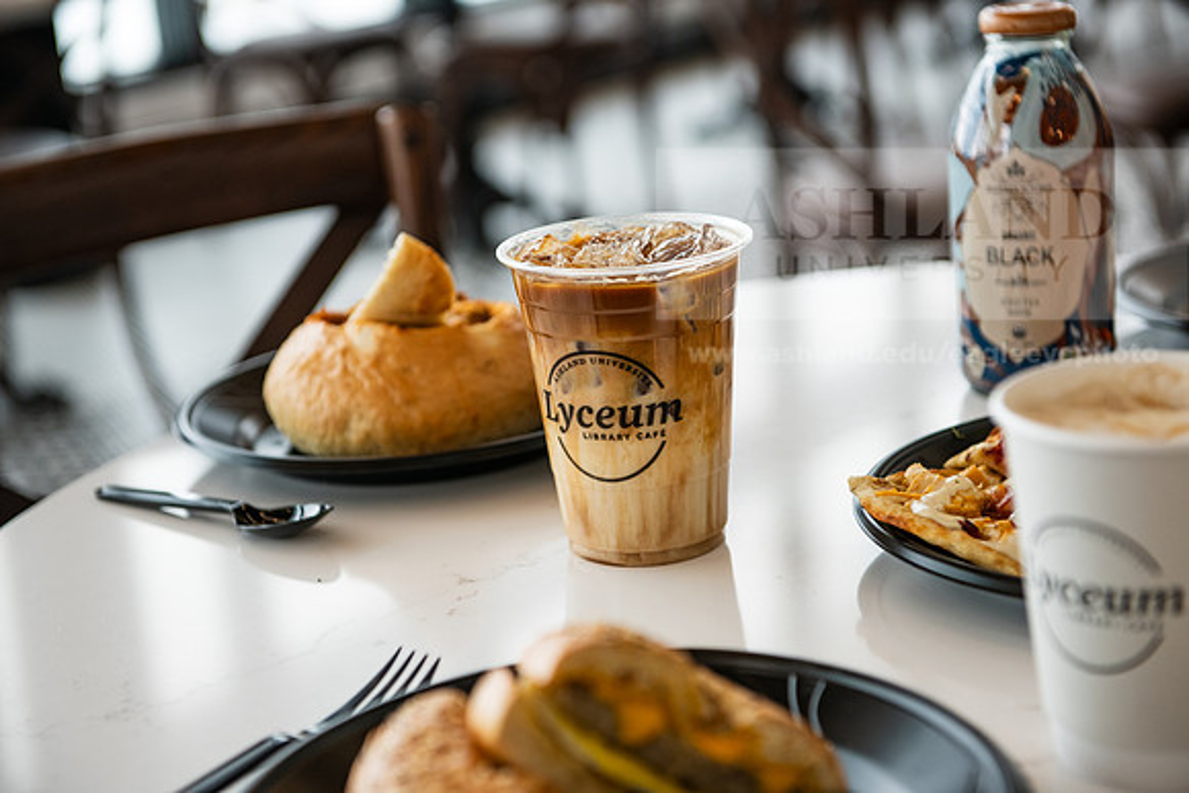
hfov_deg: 28.8
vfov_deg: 19.5
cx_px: 594
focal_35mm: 70
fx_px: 2312
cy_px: 396
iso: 640
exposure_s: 1/200
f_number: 4
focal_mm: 70
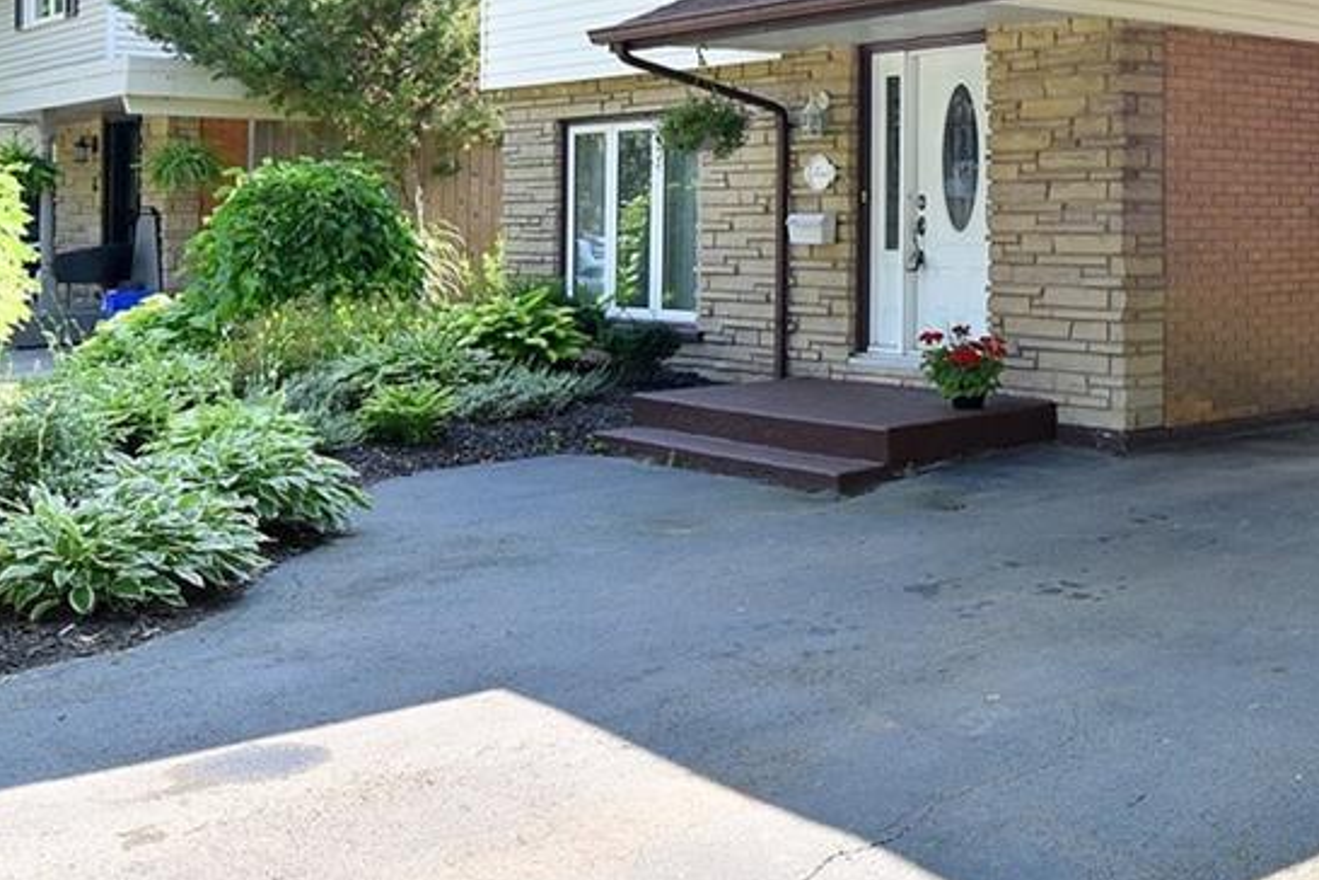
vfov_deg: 29.2
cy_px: 180
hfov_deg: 40.5
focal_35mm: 45
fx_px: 1649
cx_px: 1174
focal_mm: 24
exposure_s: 1/200
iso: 500
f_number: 9
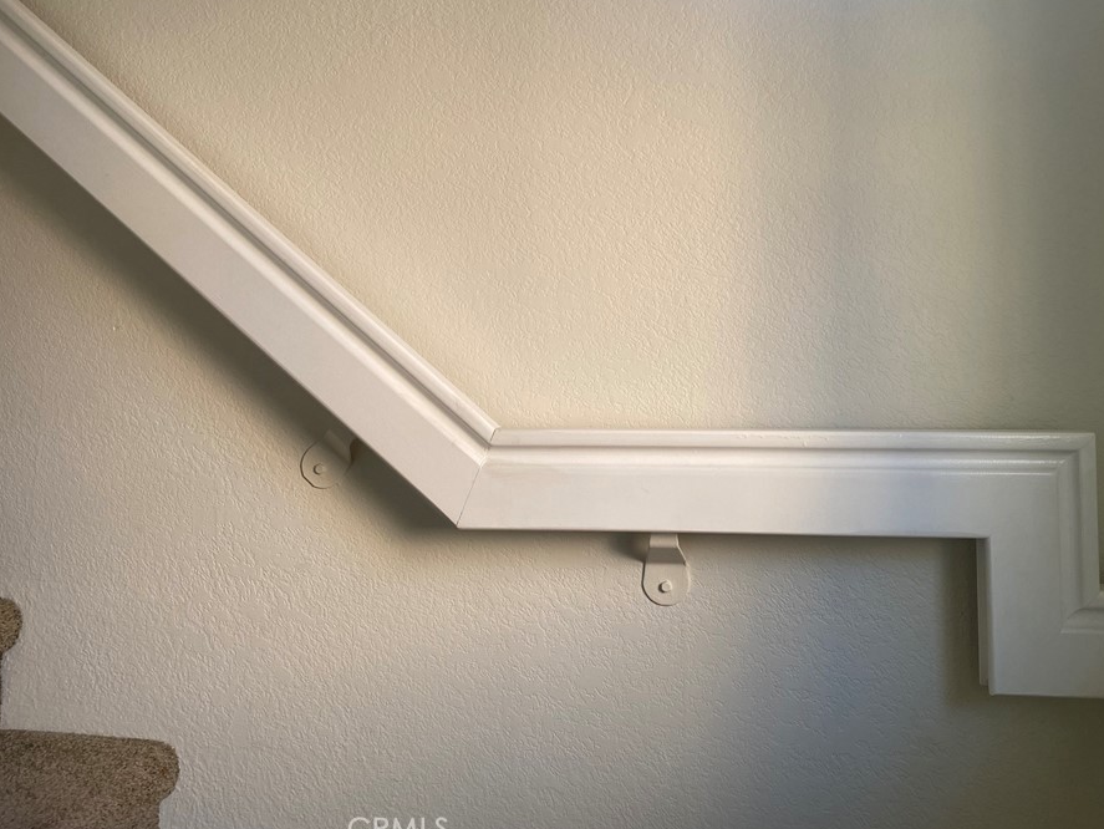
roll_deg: +0.8
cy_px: 368
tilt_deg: +3.3
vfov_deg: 46.7
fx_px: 957
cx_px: 591
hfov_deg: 59.9
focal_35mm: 30
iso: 50
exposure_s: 1/122
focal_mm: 4.25
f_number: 1.8
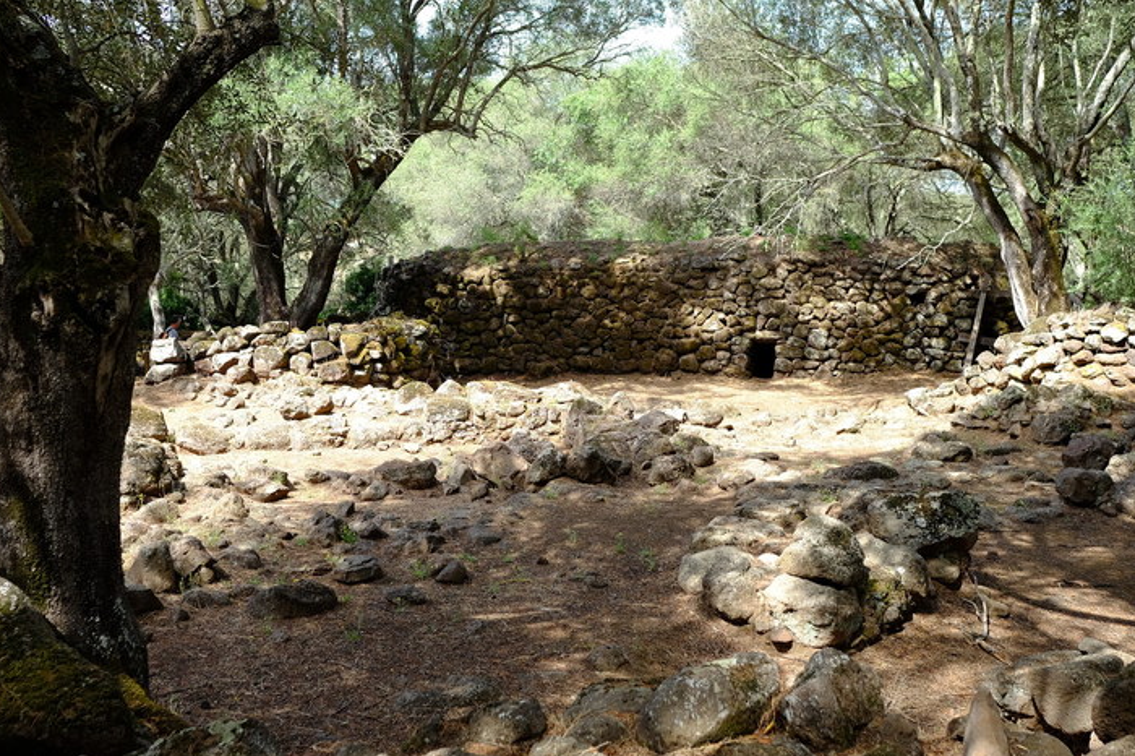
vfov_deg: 33.3
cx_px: 577
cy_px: 329
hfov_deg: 48.5
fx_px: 1260
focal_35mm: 40
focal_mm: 23
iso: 200
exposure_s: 1/250
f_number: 4
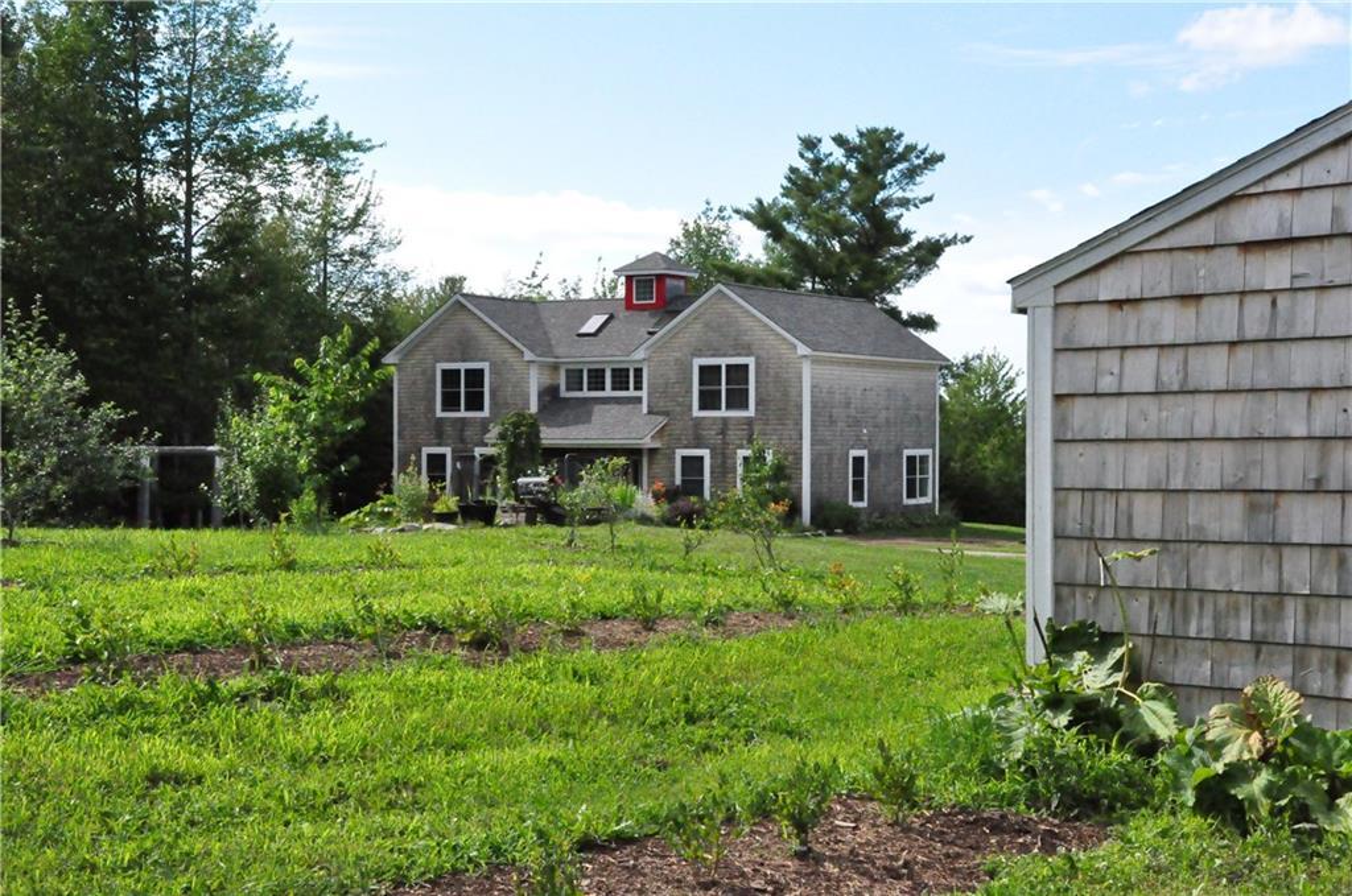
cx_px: 676
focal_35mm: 57
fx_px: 2137
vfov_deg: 23.7
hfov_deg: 35.1
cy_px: 448
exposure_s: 1/3200
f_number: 16
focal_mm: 38
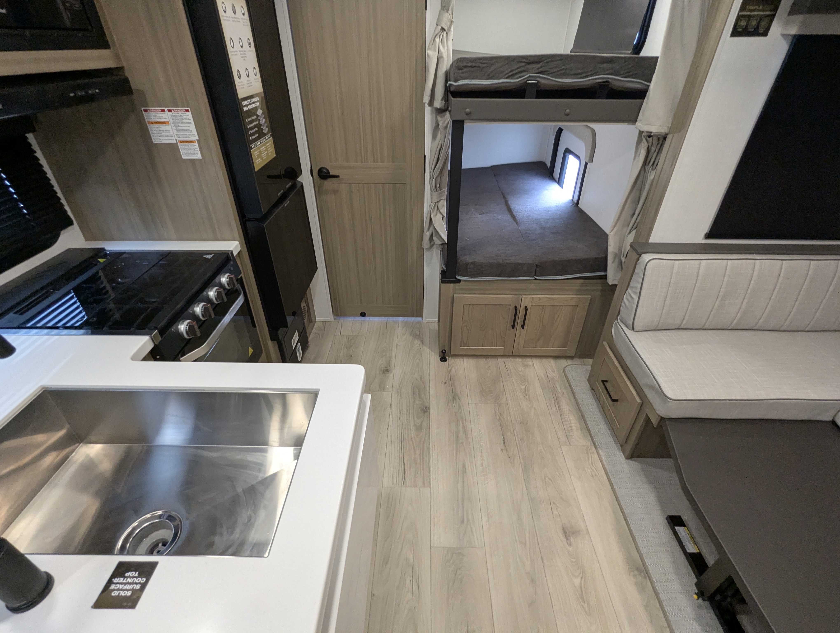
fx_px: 389
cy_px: 316
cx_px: 420
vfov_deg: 78.2
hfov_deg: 94.4
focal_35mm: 16
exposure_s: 1/104
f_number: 2.2
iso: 320
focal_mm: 2.35
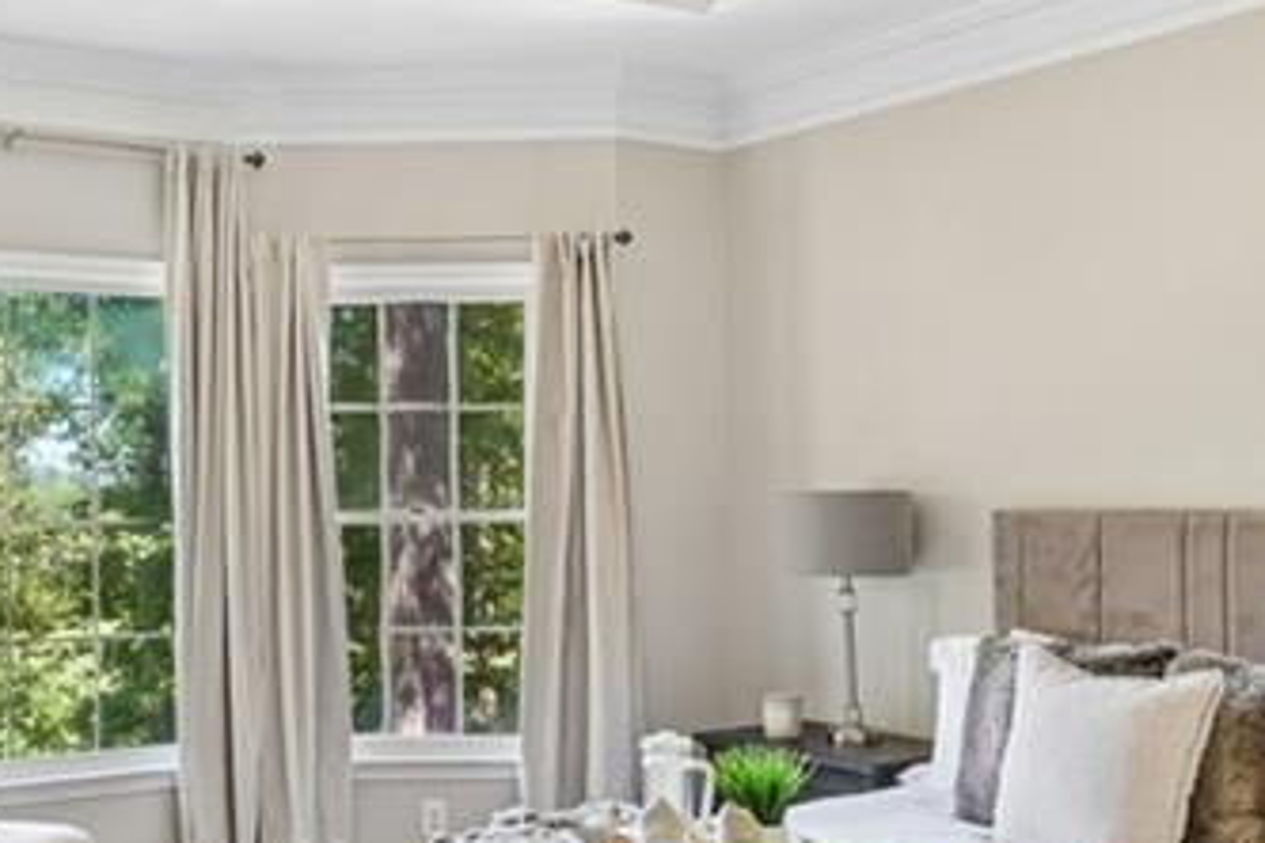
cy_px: 553
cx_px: 342
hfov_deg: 44.2
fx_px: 1511
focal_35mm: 43
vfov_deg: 31.0
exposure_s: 1/10
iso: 320
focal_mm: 14
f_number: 8
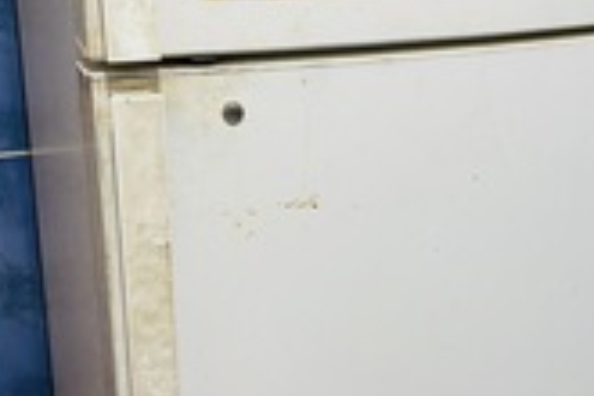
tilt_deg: -19.6
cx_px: 423
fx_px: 1237
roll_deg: -0.7
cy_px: 182
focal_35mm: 75
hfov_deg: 26.7
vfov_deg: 18.2
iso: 400
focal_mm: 5.96
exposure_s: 1/60
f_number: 1.6
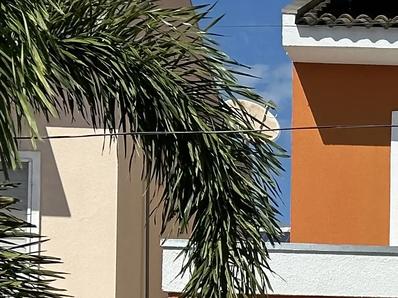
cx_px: 678
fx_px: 2069
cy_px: 428
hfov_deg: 10.4
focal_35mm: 180
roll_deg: -0.4
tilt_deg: +2.5
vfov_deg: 8.1
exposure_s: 1/8197
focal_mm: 6.86
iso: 64
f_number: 1.78
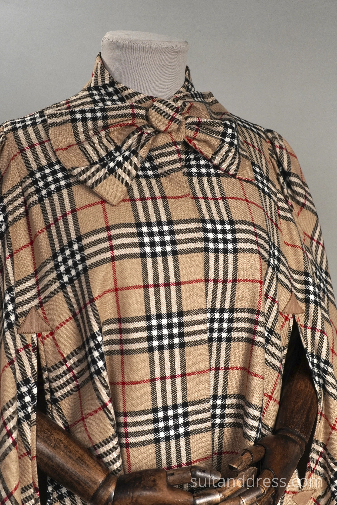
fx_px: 674
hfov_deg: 28.1
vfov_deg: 41.1
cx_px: 168
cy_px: 252
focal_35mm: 48
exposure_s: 1/100
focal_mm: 32
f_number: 6.3
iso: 400
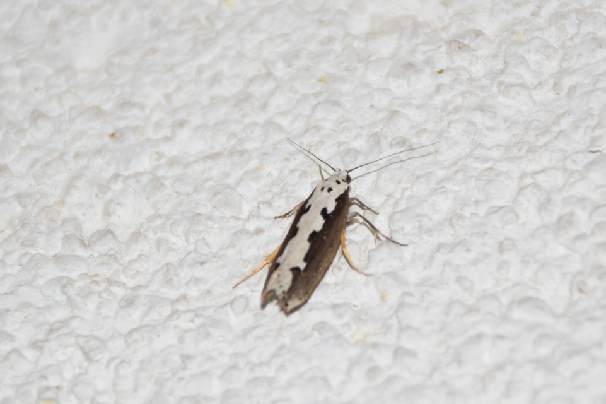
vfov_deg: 6.5
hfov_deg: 9.8
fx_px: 3534
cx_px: 303
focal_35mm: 210
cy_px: 202
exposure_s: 1/60
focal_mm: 140
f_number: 7.1
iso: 320
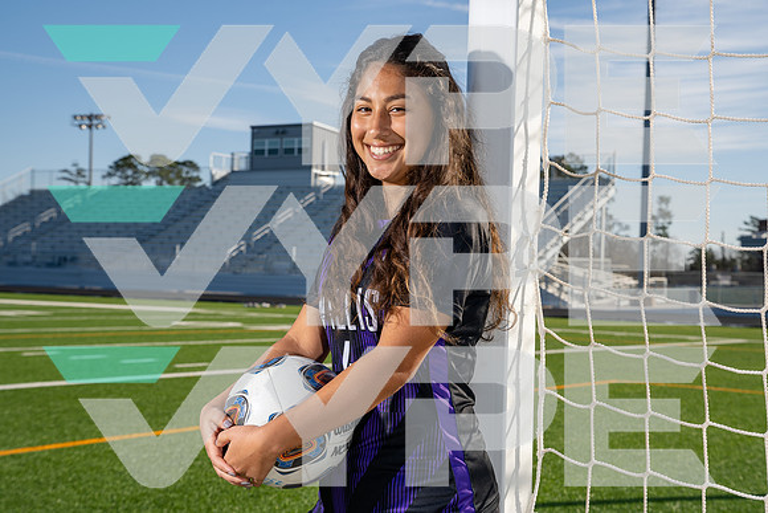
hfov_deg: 33.4
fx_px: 1280
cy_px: 256
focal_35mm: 60
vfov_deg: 22.6
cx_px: 384
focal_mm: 60
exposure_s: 1/250
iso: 100
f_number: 8
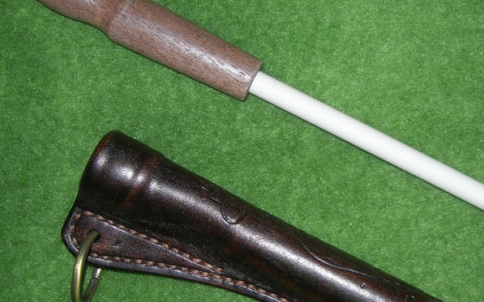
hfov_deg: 28.4
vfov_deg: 18.0
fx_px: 950
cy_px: 211
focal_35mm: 72
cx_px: 317
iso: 64
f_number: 2.8
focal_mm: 7.8
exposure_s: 1/60.1
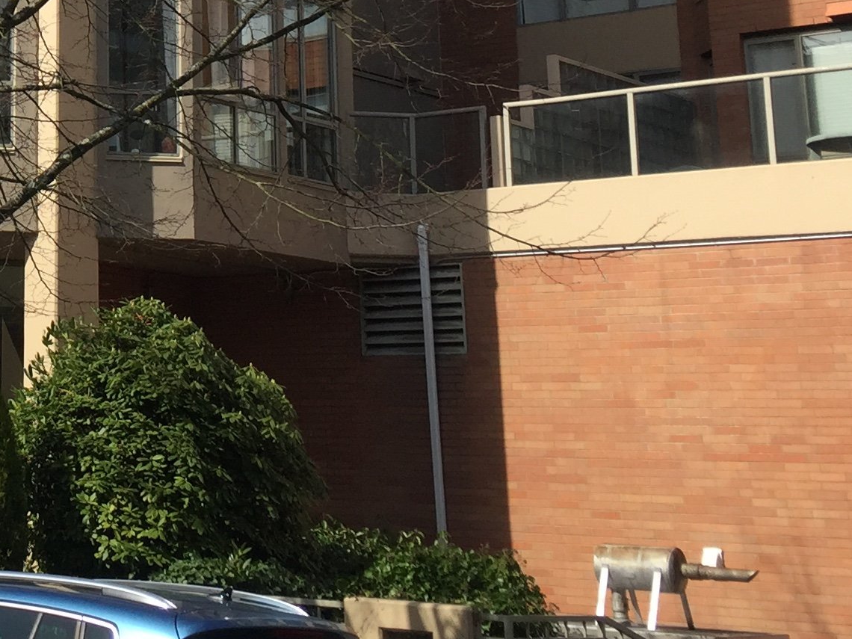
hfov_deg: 21.6
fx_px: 2043
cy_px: -13
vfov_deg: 17.3
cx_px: -204
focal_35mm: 83
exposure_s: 1/1582
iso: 32
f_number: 2.2
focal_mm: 4.15
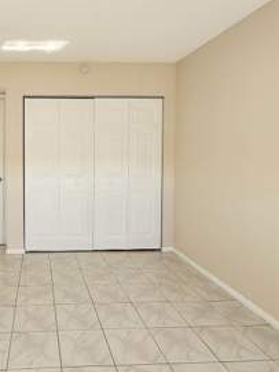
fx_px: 247
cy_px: 161
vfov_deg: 73.6
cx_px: 44
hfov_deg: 53.6
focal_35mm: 23
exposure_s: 1/309
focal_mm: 2.2
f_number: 2.2
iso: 50
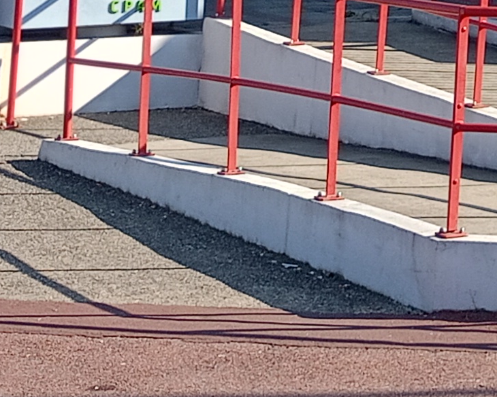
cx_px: 910
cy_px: -511
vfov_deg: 8.3
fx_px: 2545
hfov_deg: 10.5
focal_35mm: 173
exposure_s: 1/609
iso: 100
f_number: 1.79
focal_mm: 4.7
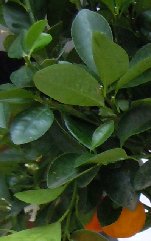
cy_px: 210
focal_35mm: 129
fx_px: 850
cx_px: 291
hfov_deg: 9.5
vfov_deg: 16.0
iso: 400
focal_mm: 5.4
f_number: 3.5
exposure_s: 1/60
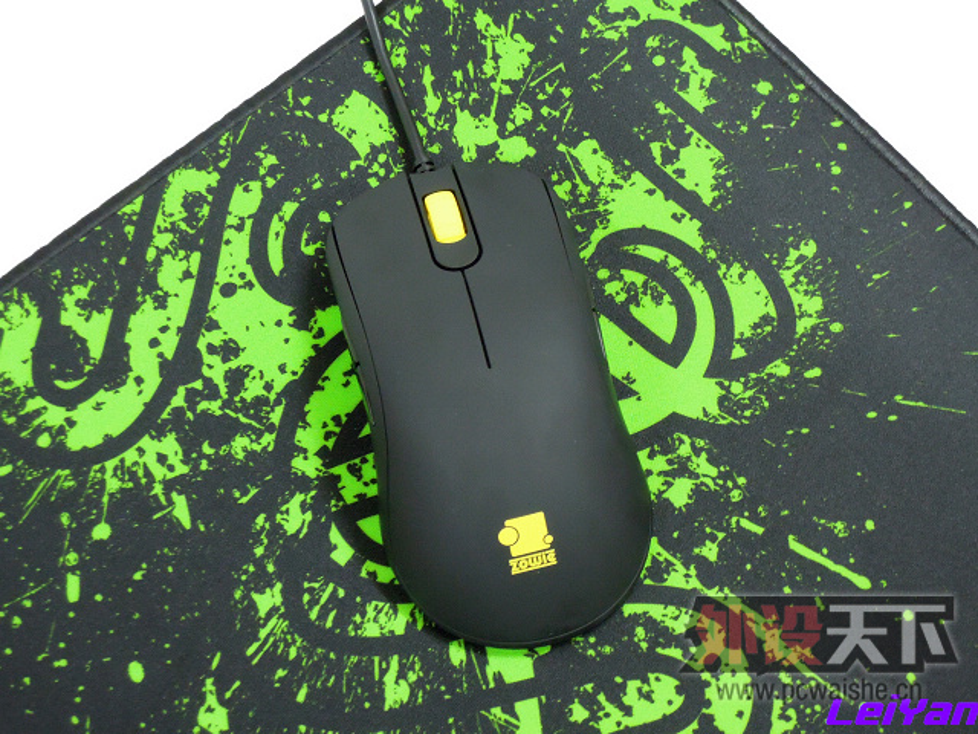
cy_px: 367
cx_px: 489
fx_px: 2401
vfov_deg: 17.4
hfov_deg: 23.0
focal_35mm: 85
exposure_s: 1/5
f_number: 4.5
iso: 800
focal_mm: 15.2
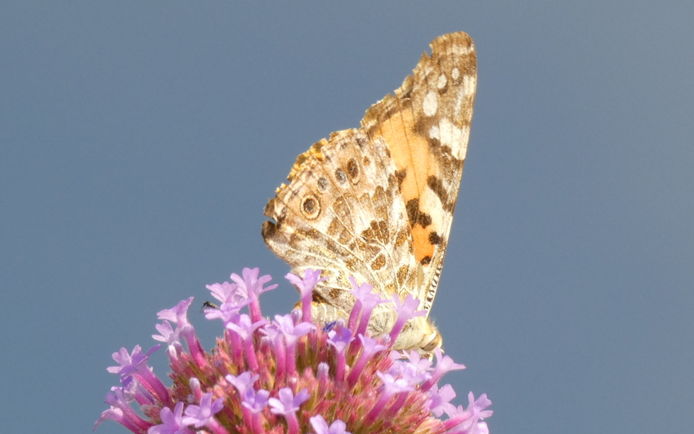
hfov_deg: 5.8
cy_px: 236
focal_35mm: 361
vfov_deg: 3.6
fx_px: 6829
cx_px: 346
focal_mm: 60.8
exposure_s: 1/100
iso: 100
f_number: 5.6
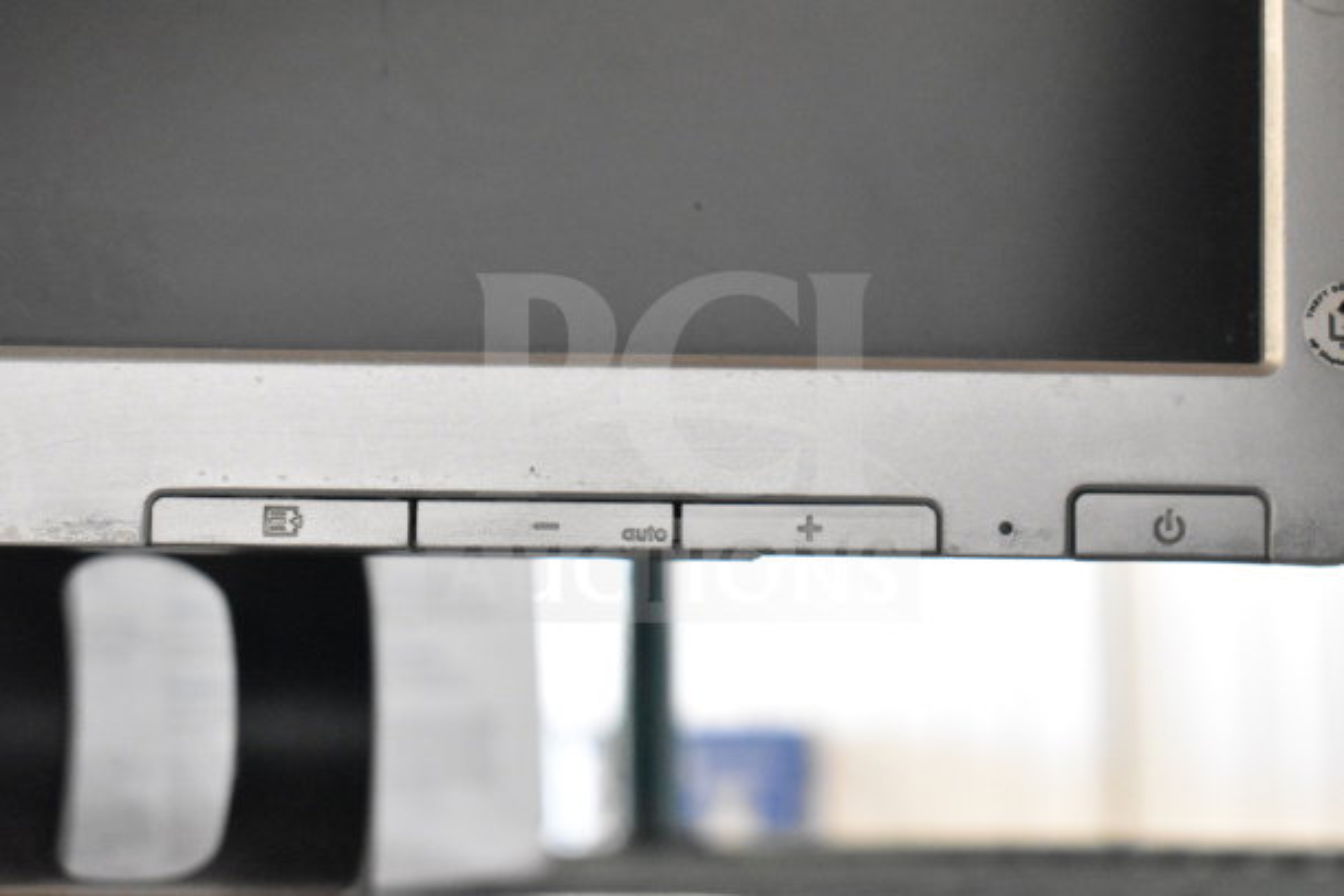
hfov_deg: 29.2
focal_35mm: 69
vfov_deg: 19.7
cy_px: 448
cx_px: 672
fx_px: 2576
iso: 8000
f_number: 5.3
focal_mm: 46
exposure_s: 1/80
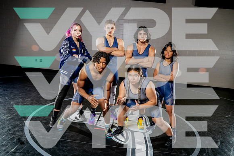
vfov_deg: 48.0
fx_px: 176
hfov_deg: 67.4
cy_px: 78
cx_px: 117
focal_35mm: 27
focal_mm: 27
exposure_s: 1/250
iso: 320
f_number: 7.1
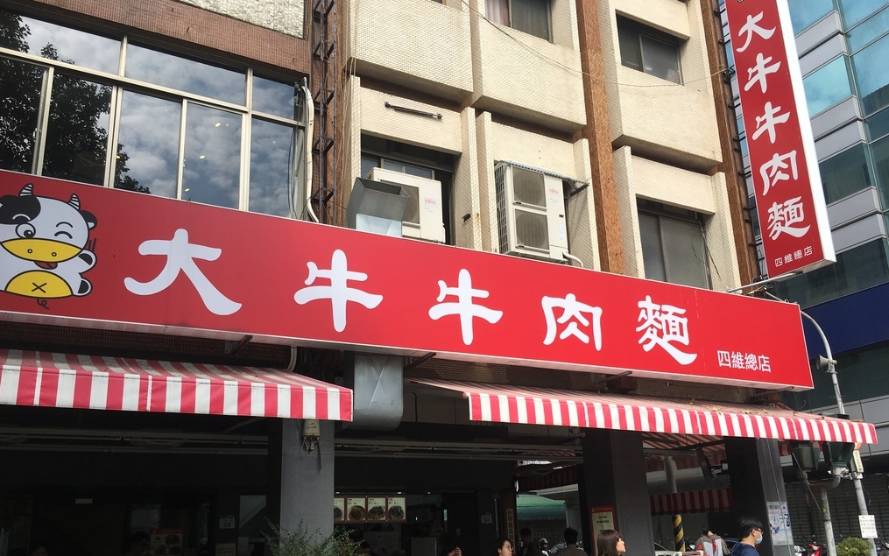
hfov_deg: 61.2
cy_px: 328
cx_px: 441
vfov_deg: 40.5
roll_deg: +1.5
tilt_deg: +16.4
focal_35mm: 31
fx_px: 751
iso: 25
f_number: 2.2
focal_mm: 4.15
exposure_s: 1/1040
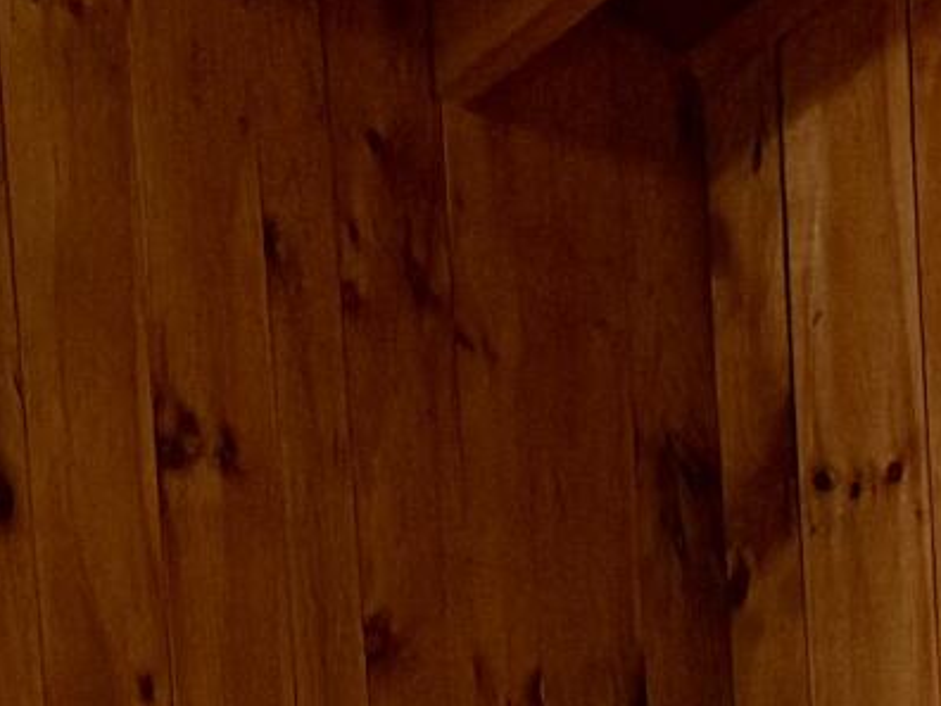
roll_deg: +2.2
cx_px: 1680
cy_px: 2513
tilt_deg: -8.3
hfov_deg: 10.3
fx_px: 4947
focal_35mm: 182
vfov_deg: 6.9
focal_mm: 6.76
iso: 250
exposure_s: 1/60
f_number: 1.78
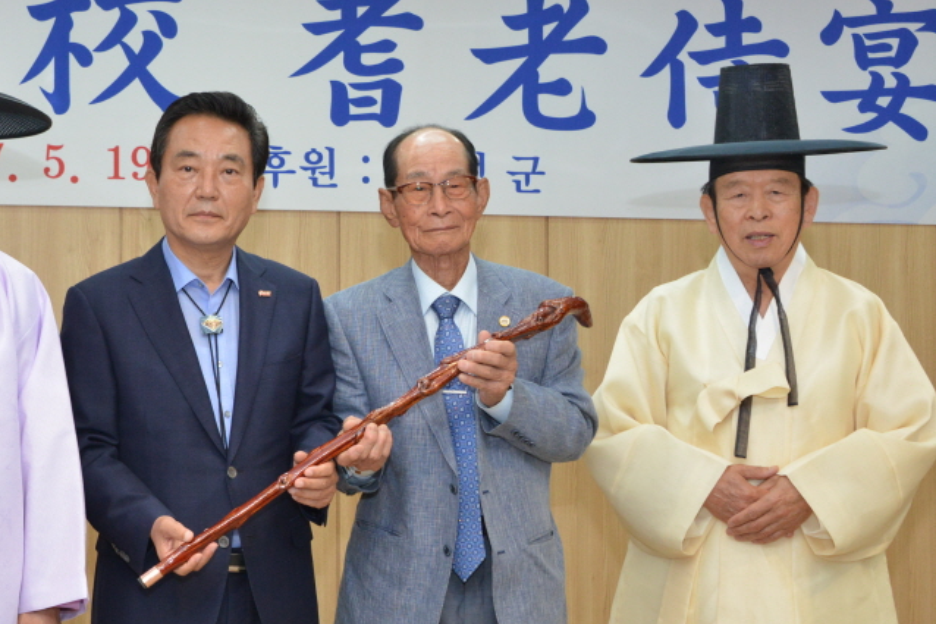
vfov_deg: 19.7
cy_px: 345
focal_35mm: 69
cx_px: 282
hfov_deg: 29.0
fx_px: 1793
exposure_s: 1/160
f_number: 8
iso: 2500
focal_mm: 44
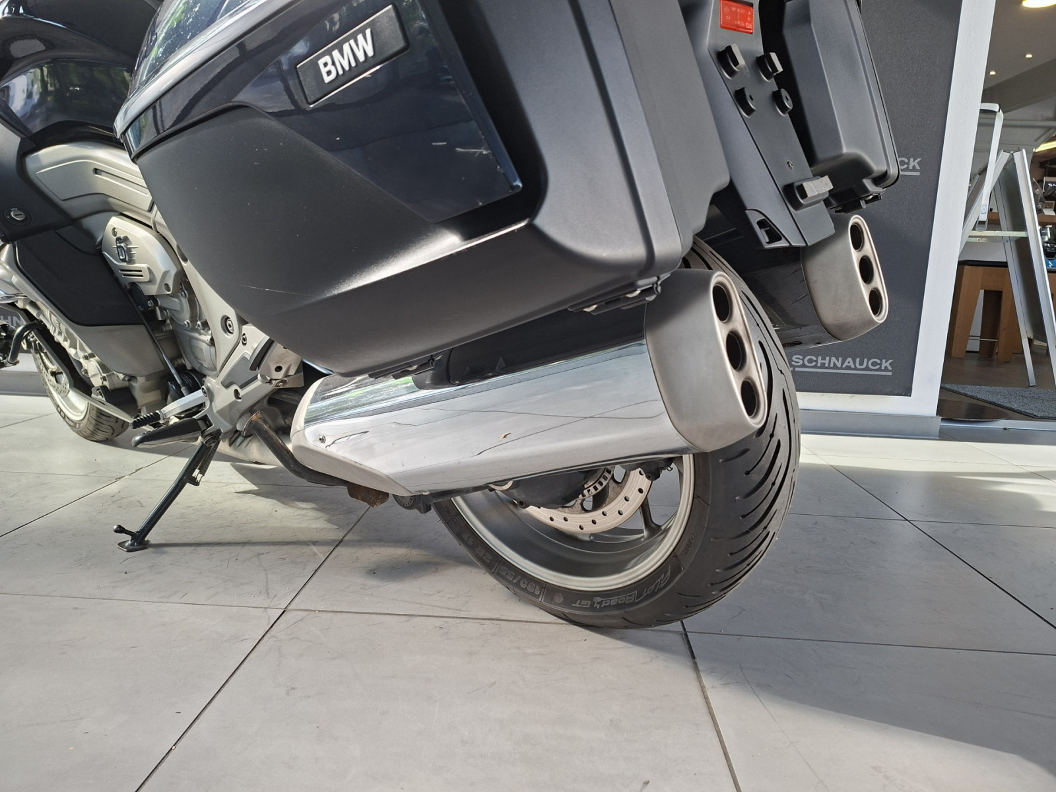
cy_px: 396
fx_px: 702
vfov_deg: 58.9
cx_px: 528
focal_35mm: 23
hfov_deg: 73.9
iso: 125
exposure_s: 1/120
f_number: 1.8
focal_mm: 5.54
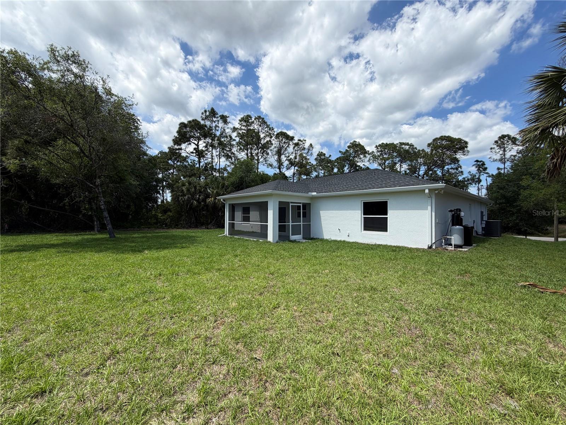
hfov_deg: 102.1
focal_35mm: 14
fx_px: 229
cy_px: 212
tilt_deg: +0.5
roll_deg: +0.3
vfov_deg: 85.7
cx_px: 283
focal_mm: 2.22
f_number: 2.2
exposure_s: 1/876
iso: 20
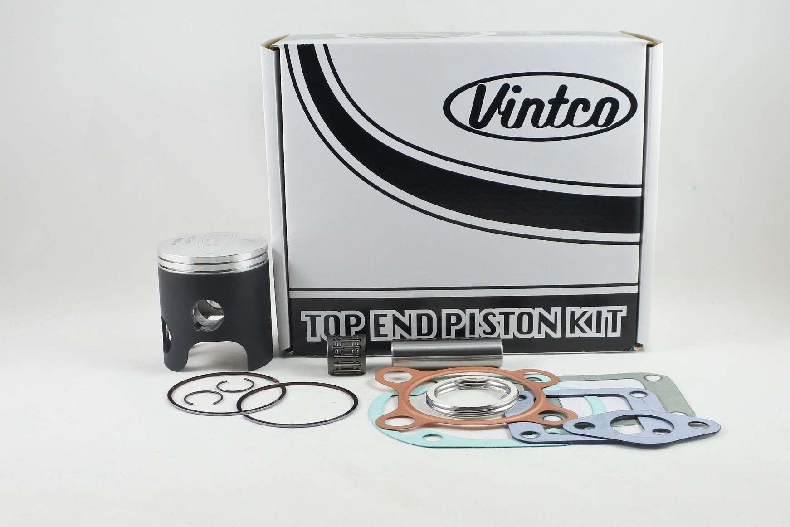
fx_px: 636
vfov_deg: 45.0
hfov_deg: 63.6
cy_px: 264
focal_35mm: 29
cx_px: 395
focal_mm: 11
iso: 400
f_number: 3.8
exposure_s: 1/125
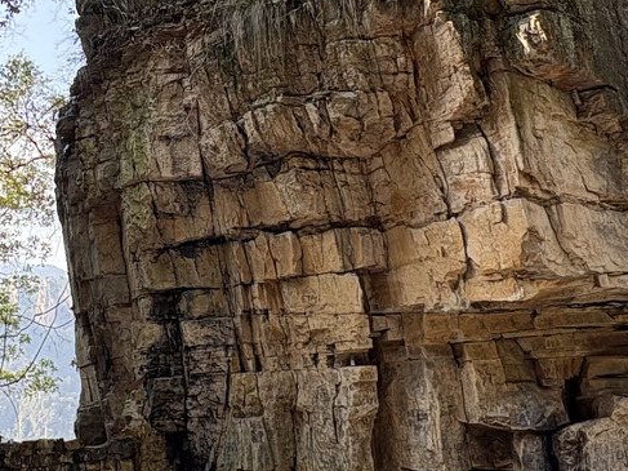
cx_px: 116
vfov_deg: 30.7
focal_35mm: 46
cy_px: 94
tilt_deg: +20.3
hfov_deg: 39.5
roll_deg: -0.5
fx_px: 834
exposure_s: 1/213
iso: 64
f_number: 2.2
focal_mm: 2.22
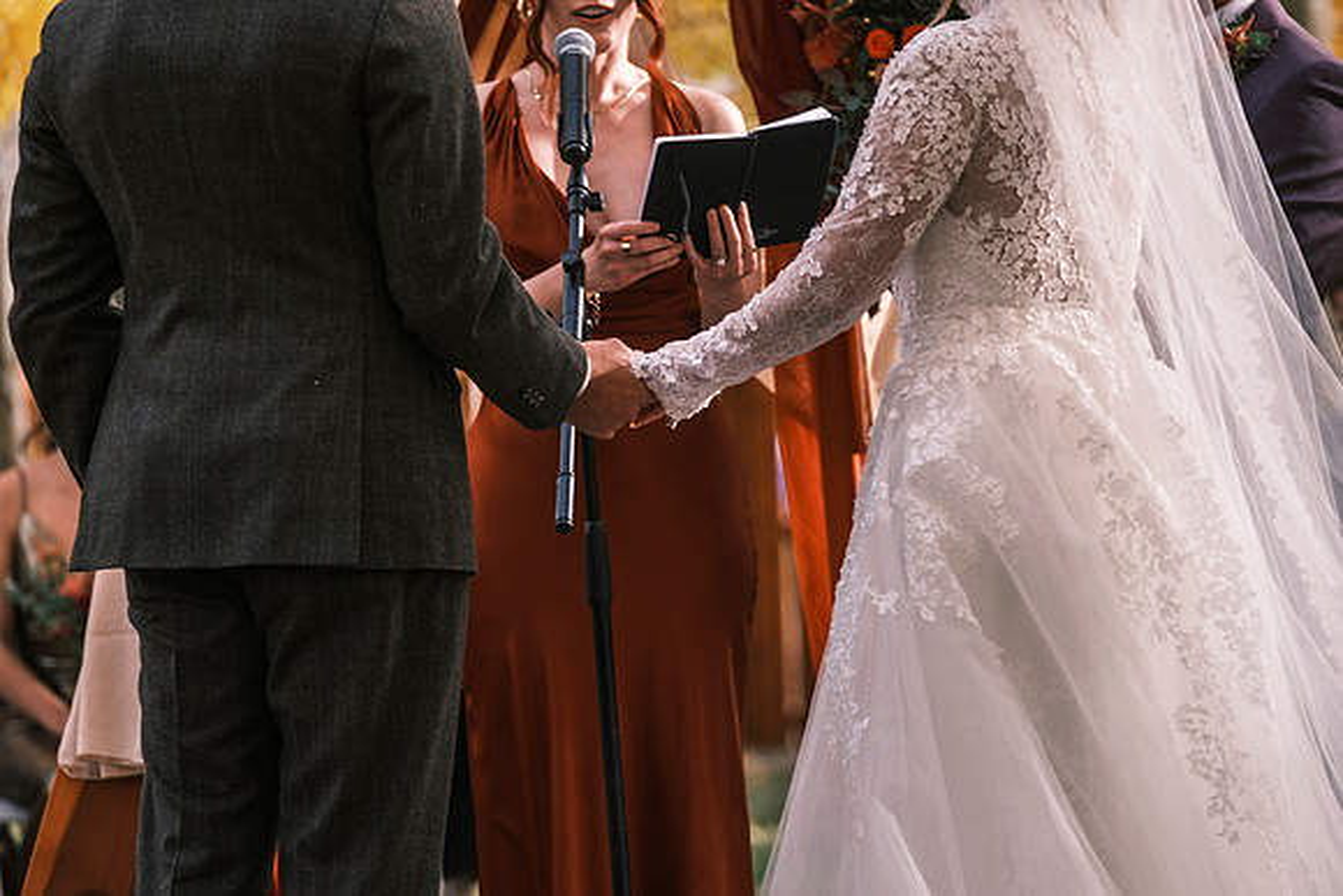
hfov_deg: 10.6
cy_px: 448
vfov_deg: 7.1
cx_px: 672
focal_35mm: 194
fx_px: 7239
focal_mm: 129.2
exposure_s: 1/500
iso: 400
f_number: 3.6
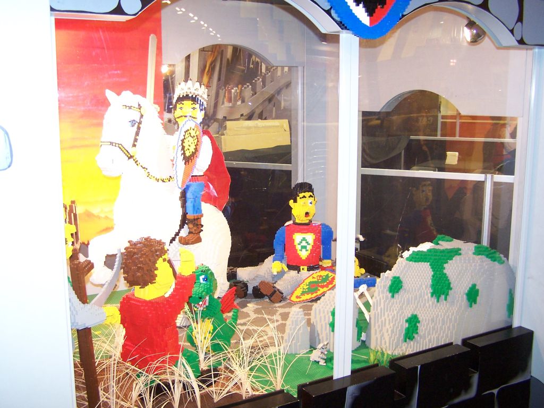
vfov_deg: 37.7
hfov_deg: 49.0
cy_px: 204
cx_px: 272
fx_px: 597
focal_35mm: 38
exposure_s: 1/8
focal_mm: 6.3
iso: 140
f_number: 2.8
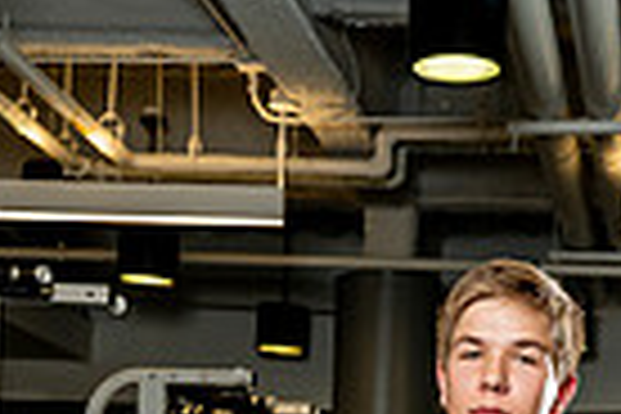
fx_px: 2018
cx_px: 382
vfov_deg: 10.3
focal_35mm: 117
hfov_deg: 17.5
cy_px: 958
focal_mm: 36
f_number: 5.6
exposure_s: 1/250
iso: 320
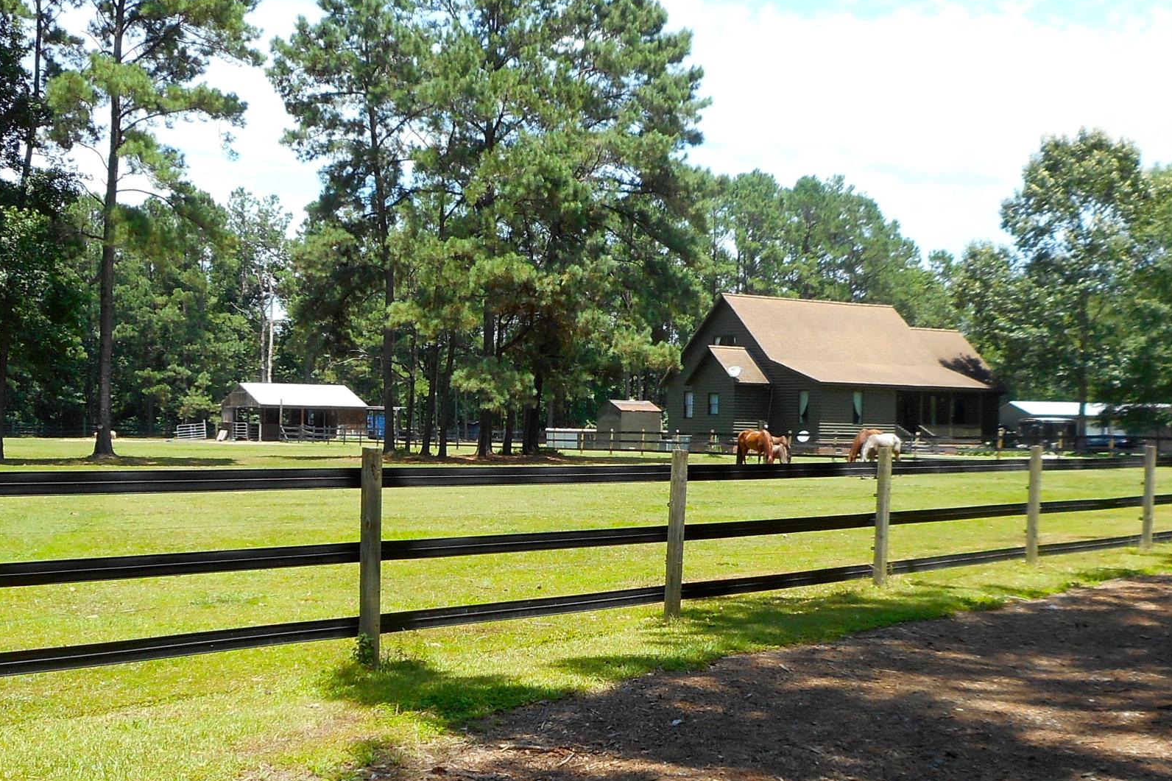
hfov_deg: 40.3
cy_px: 476
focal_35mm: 49
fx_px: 1595
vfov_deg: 27.4
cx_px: 571
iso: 80
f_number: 3.7
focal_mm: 4.5
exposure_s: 1/320
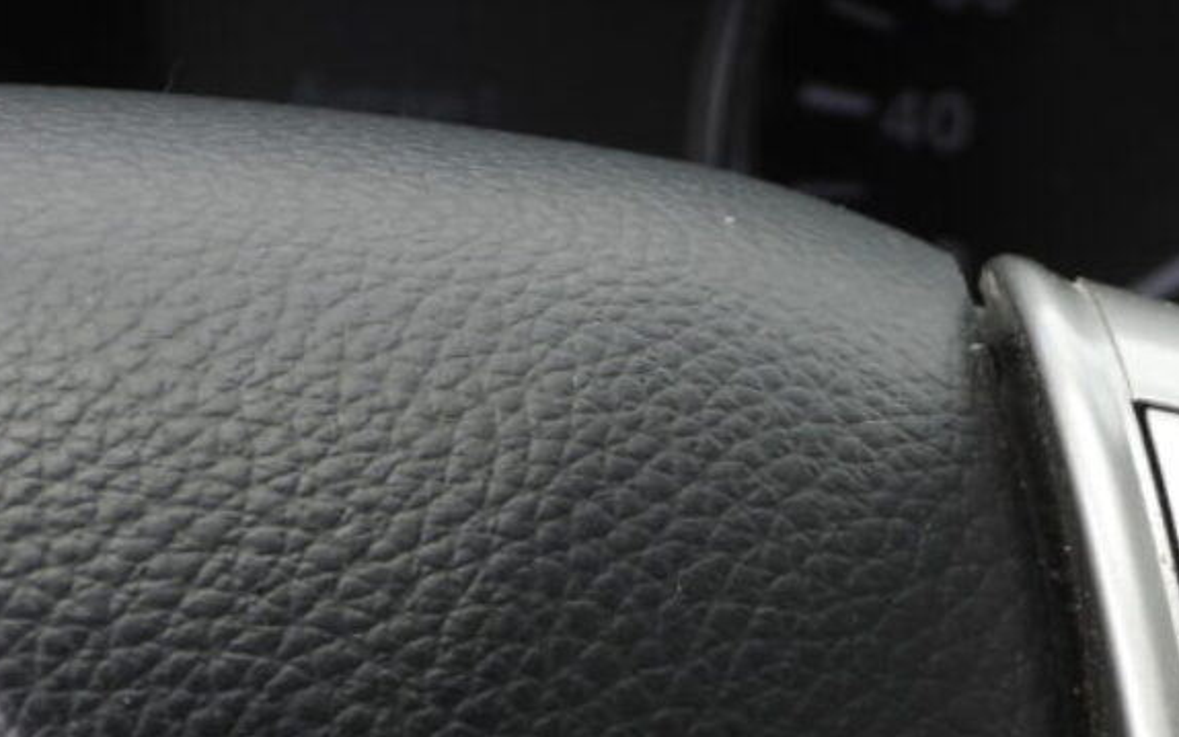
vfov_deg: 5.9
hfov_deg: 9.3
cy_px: 1035
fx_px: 7135
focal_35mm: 222
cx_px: 1423
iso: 100
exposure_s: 1/200
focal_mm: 13.5
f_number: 3.5
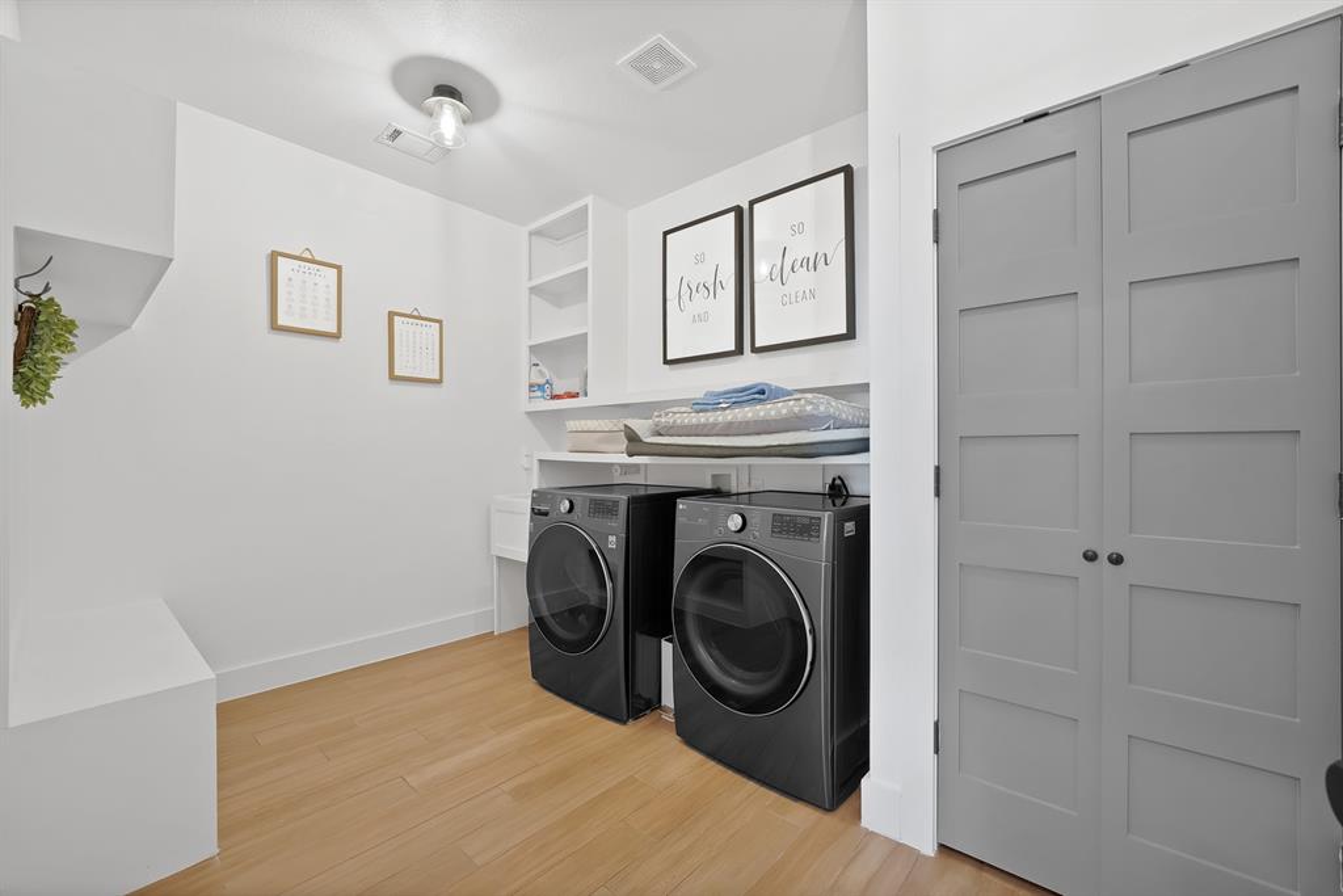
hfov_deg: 108.3
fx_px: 485
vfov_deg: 85.4
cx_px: 672
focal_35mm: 13
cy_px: 448
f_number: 9
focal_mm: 13
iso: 640
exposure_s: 2
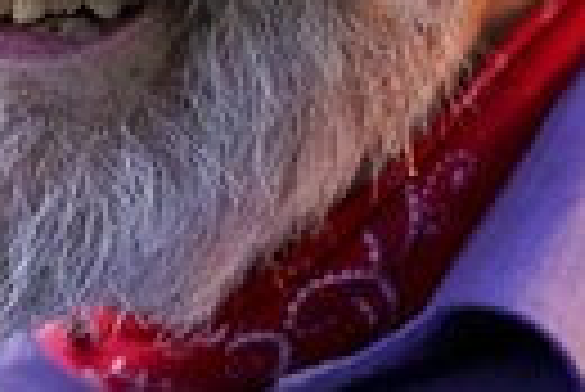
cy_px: -367
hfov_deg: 3.6
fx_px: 9387
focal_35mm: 577
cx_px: -153
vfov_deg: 2.4
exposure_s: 1/200
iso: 10000
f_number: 2.8
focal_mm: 147
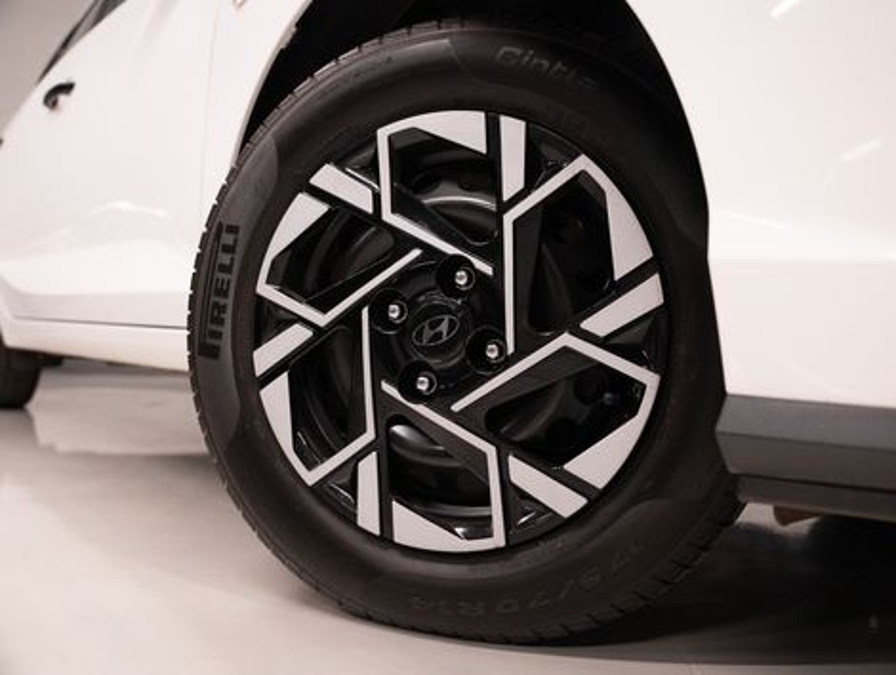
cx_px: 448
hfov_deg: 58.9
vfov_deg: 46.0
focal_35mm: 31
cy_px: 338
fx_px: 794
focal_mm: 28.3
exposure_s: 1/100
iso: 3200
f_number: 4
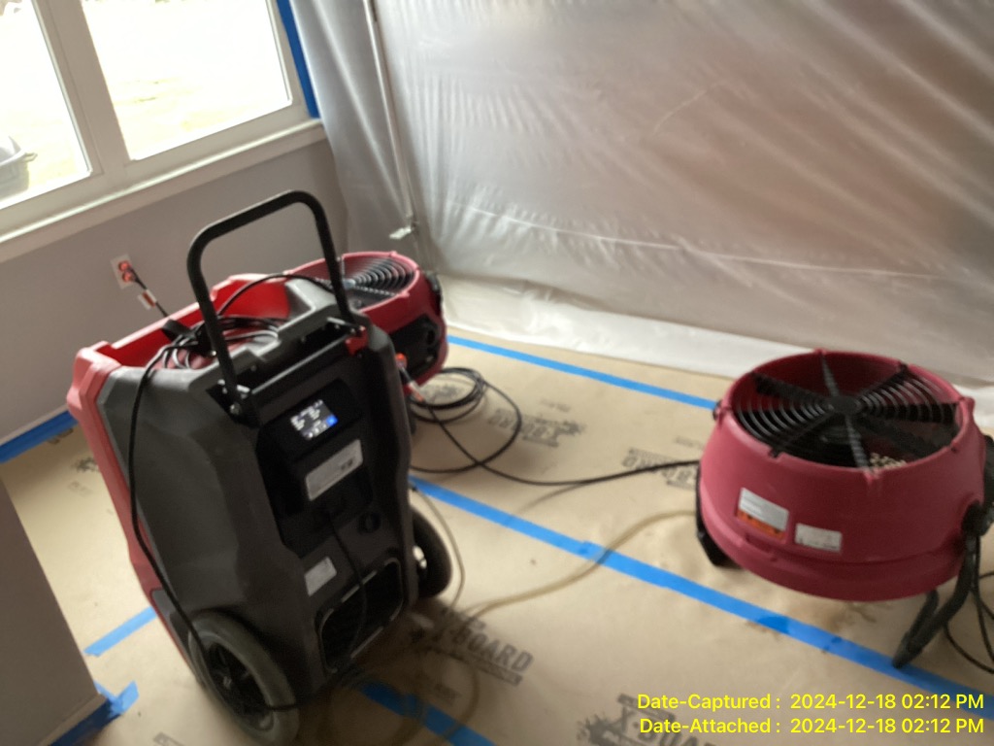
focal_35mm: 31
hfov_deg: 58.4
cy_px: 373
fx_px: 890
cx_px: 497
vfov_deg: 45.4
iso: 200
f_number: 2.4
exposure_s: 1/50
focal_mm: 3.3
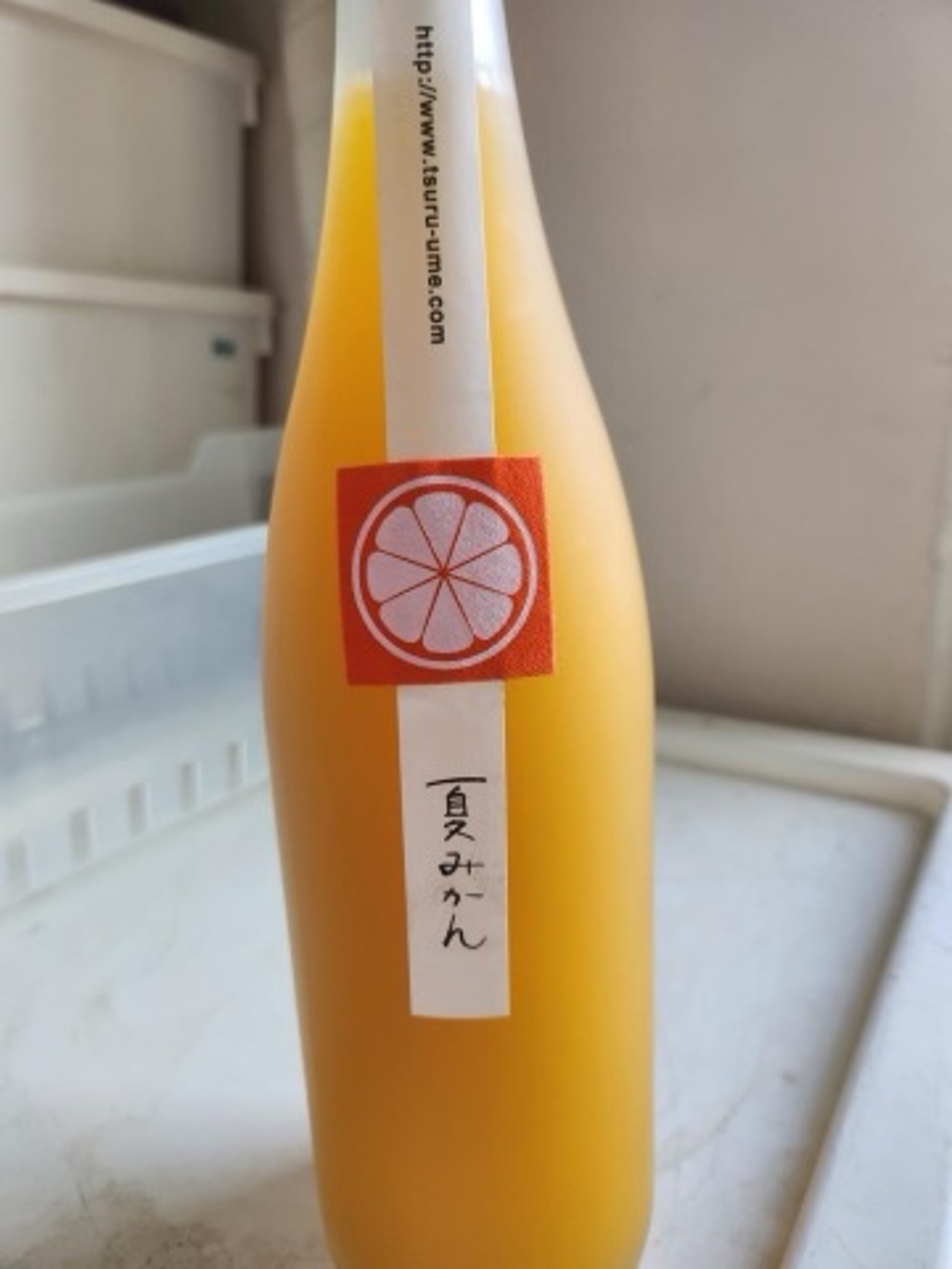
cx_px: 476
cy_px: 634
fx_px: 880
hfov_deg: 56.8
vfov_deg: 71.6
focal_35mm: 24
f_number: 1.8
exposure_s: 1/120
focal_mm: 5
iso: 100
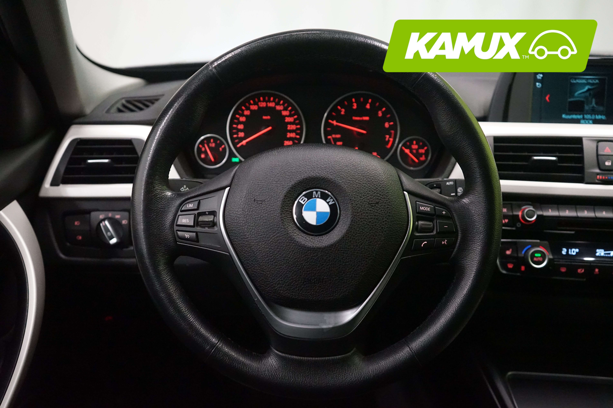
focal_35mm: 37
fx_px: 630
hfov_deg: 51.9
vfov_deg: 35.9
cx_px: 306
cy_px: 204
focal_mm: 37
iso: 6400
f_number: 4
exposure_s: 1/80
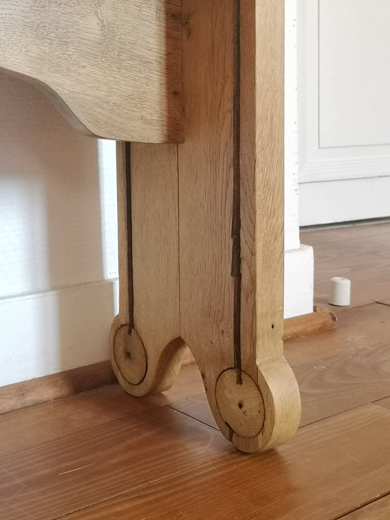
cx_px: 127
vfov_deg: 36.5
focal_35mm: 52
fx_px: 781
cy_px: 184
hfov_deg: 27.8
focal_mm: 5.58
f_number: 1.8
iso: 250
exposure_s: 1/36
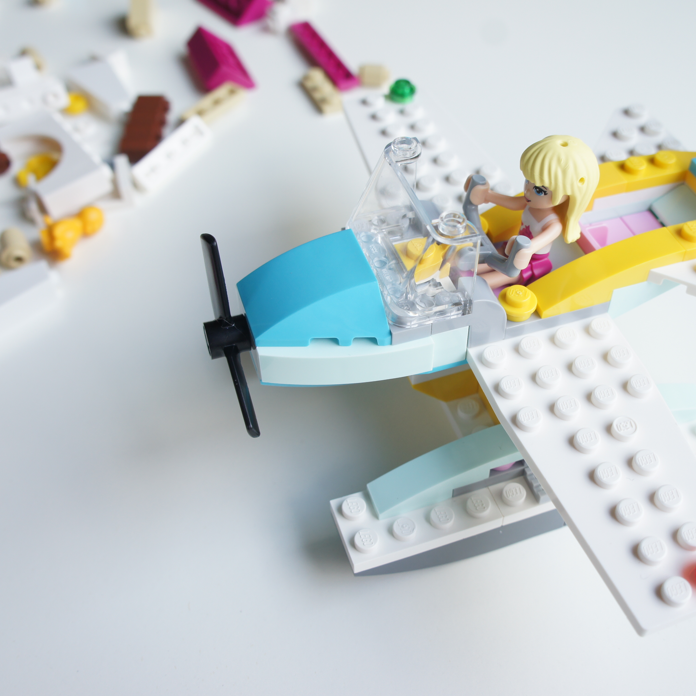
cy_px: 348
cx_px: 435
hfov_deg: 44.9
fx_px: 834
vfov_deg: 45.3
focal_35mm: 37
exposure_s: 1/80
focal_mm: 19
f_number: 5.6
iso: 200
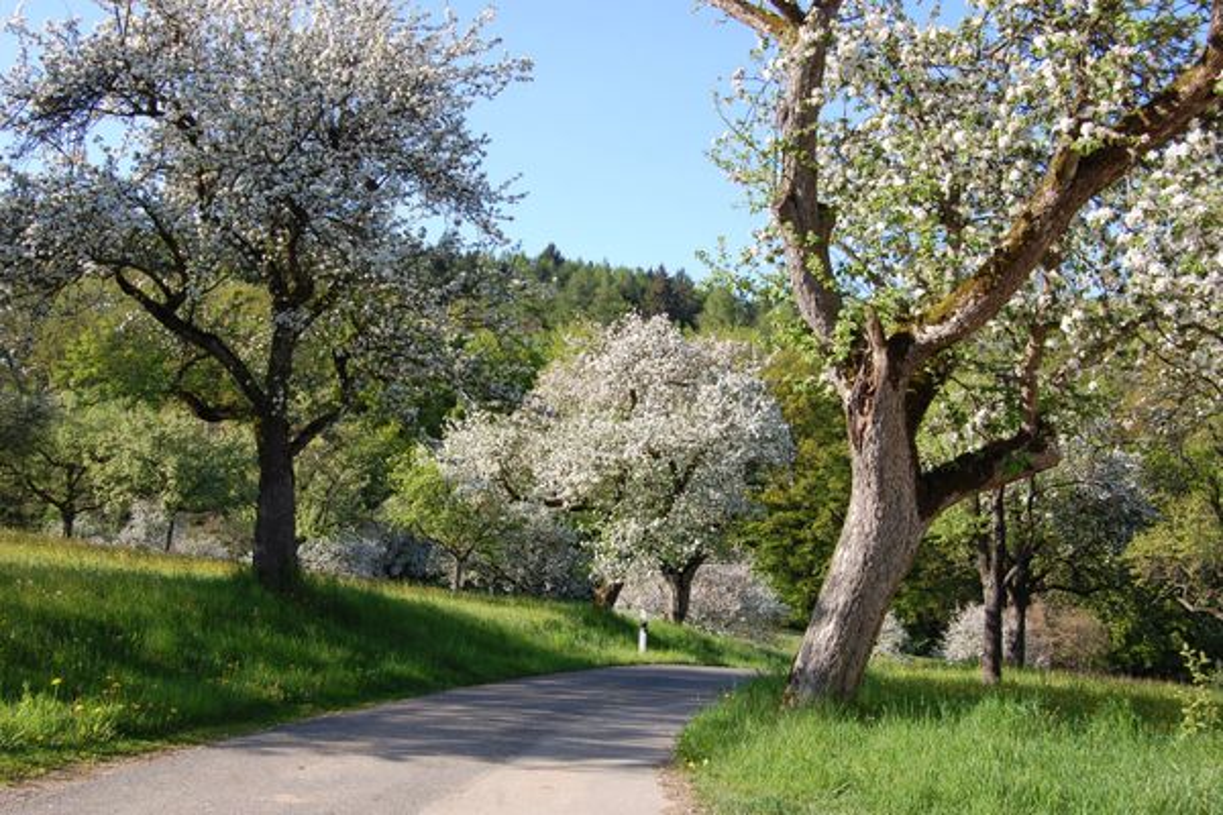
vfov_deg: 34.2
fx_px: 1325
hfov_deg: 49.6
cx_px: 612
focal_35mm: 39
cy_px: 408
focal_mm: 26
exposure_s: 1/200
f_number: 7.1
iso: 200
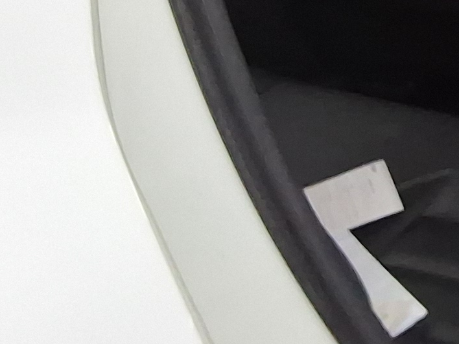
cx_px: 981
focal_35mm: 129
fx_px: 1711
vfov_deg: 11.2
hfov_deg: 12.9
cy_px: -106
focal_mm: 2.91
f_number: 1.9
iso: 40
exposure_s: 1/60
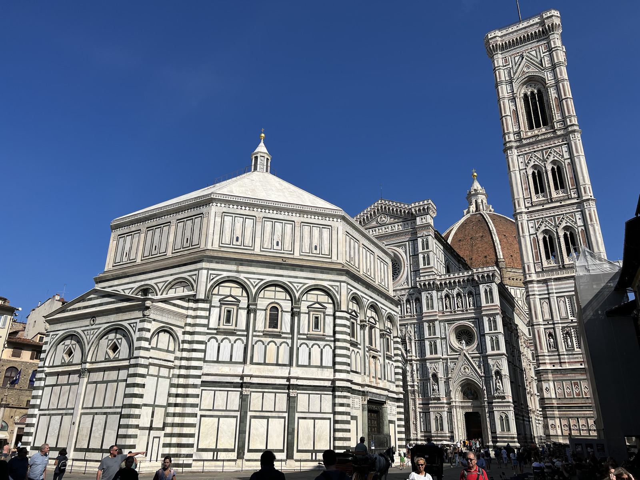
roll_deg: -0.9
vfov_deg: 53.1
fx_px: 481
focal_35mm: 26
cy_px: 240
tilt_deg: +21.5
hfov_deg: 67.3
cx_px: 320
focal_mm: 5.7
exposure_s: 1/8696
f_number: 1.5
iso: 50
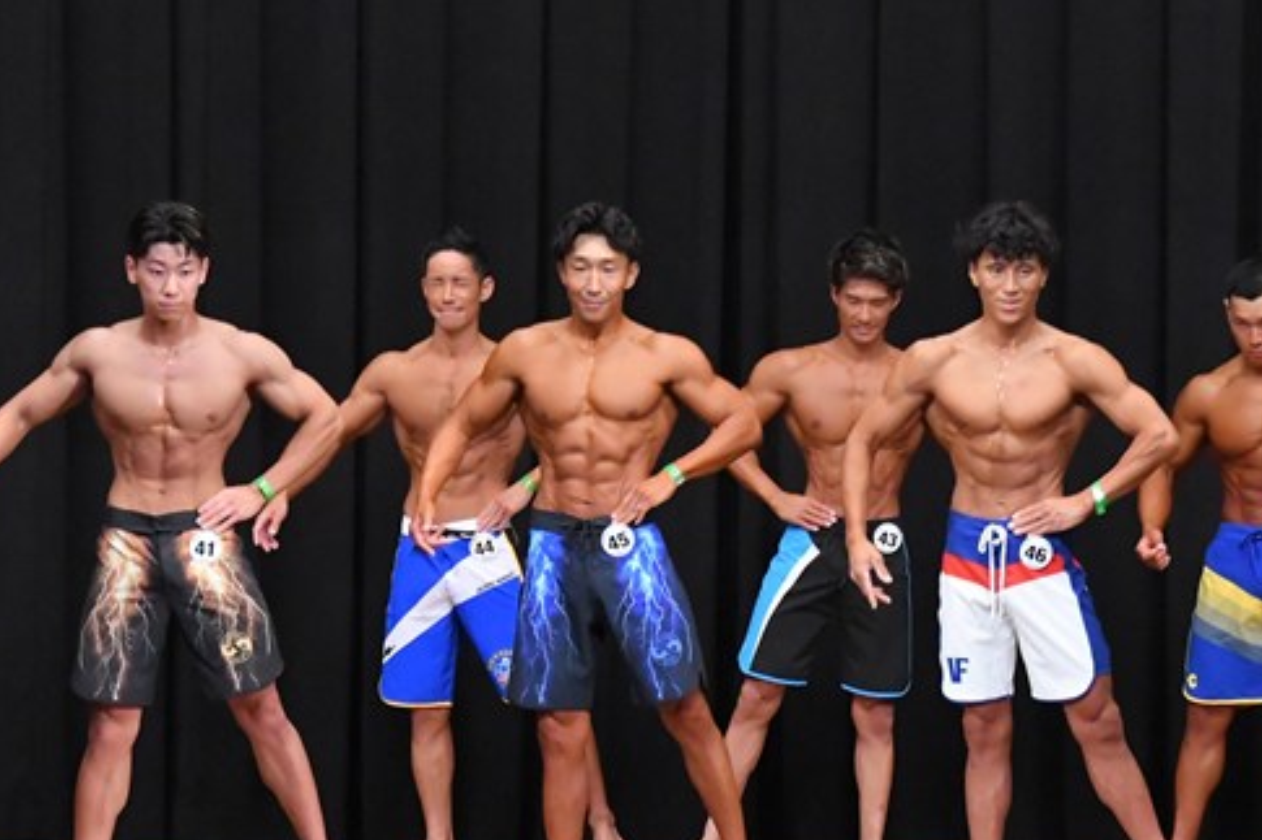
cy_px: 538
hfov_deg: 8.8
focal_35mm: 235
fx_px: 8235
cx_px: 855
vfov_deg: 5.8
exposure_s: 1/400
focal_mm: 98
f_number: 5.6
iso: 8000
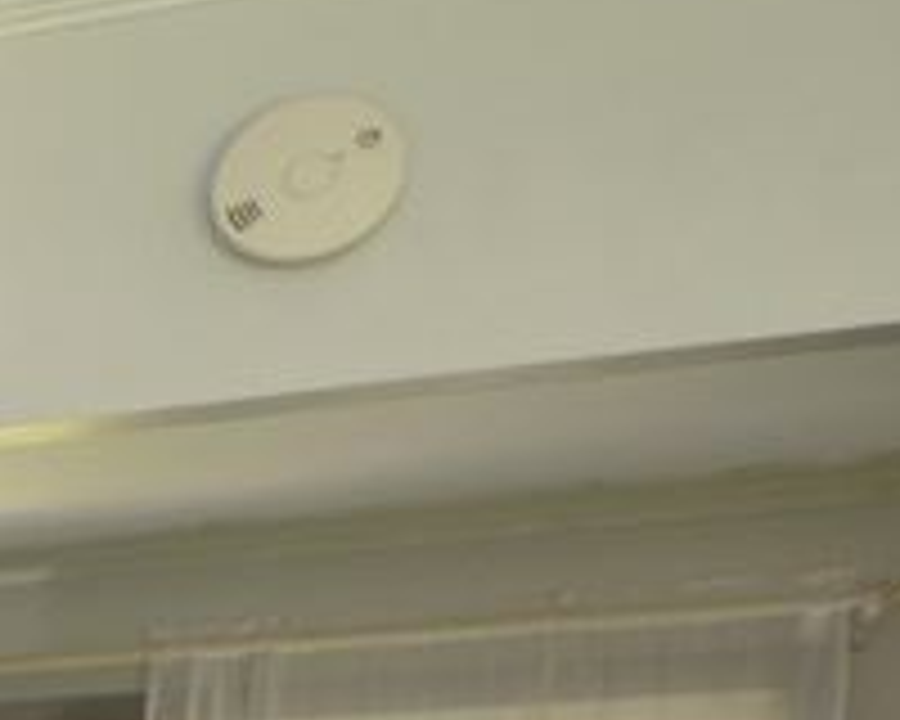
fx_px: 2397
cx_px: -1665
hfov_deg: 12.2
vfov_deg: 15.0
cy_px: 1271
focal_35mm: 90
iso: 450
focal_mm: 10
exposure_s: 1/60
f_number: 4
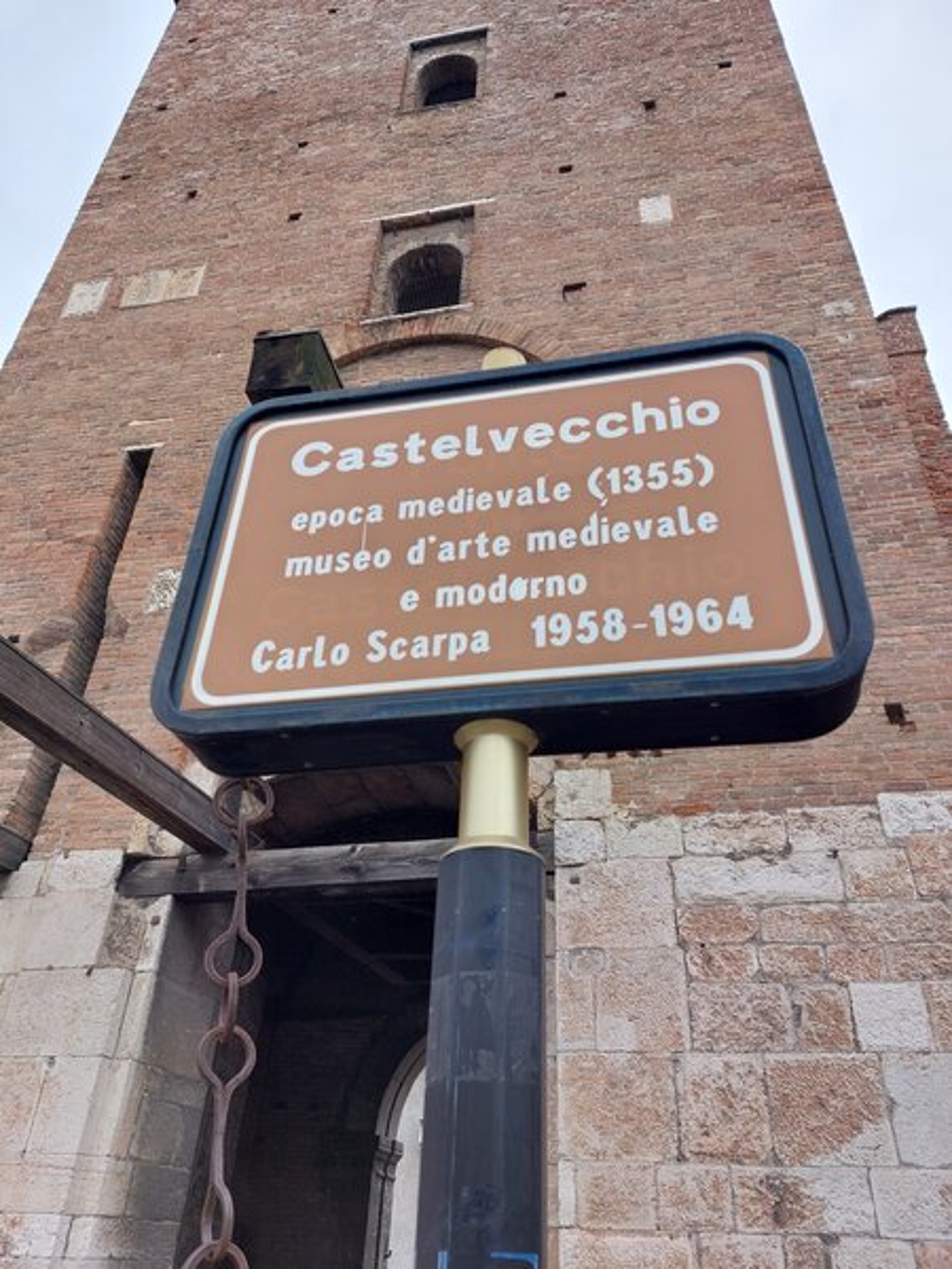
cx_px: 476
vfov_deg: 71.6
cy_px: 634
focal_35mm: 24
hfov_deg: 56.8
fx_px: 880
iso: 25
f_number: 1.8
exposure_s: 1/413
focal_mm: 5.23
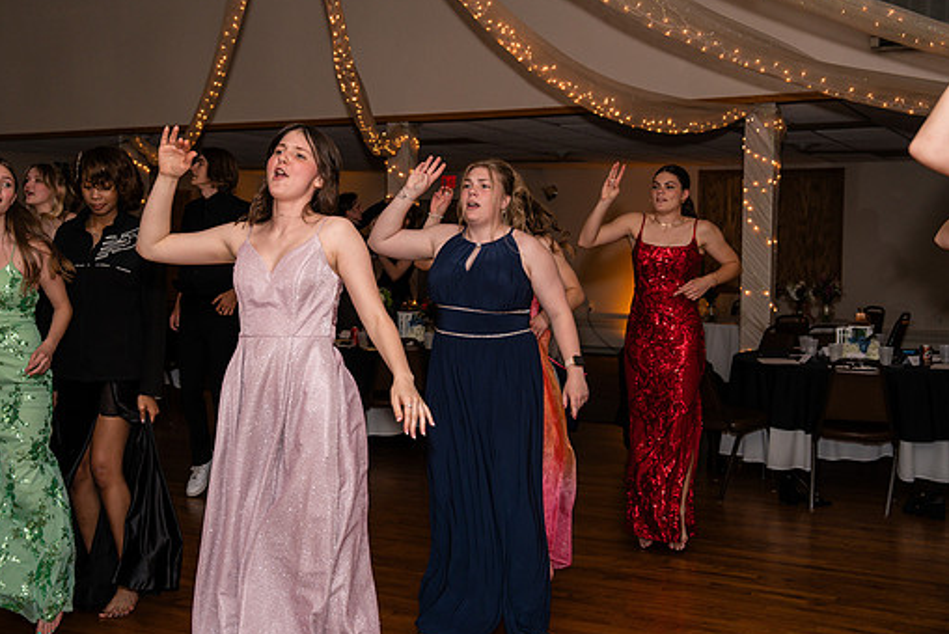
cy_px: 318
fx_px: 1292
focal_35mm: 49
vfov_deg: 27.6
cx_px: 412
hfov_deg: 40.2
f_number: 4
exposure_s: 1/250
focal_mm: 43
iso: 400
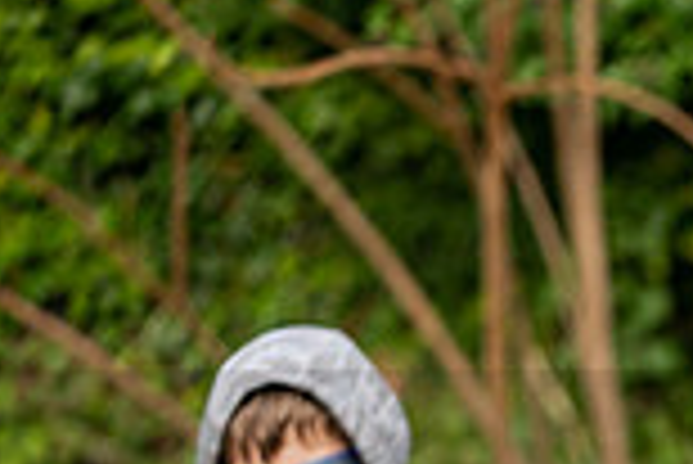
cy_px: 804
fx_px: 7919
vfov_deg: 3.3
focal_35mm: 411
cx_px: 1233
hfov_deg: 4.9
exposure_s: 1/400
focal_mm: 109
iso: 100
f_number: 2.8
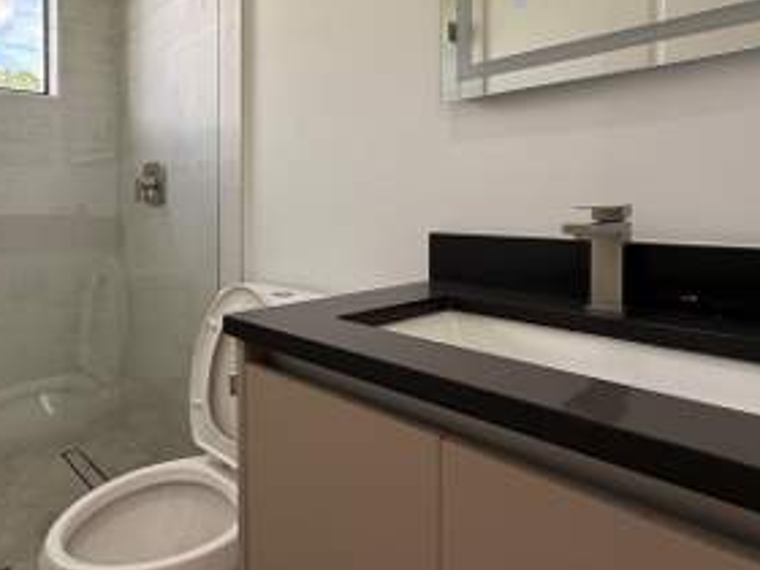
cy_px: 214
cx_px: 223
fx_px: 527
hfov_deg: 68.5
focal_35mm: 24
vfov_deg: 56.2
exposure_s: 1/99
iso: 100
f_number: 2.2
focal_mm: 2.22
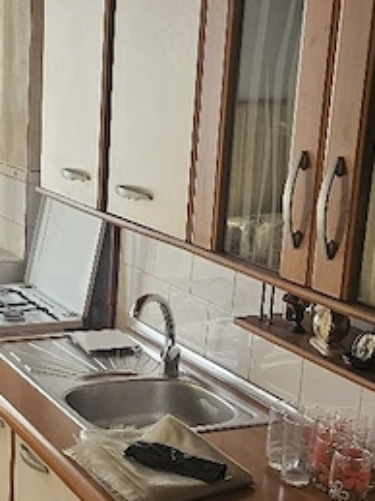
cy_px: 313
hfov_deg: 20.4
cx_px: 56
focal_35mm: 71
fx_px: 1026
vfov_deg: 27.3
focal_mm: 5.4
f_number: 1.8
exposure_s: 1/182
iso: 160
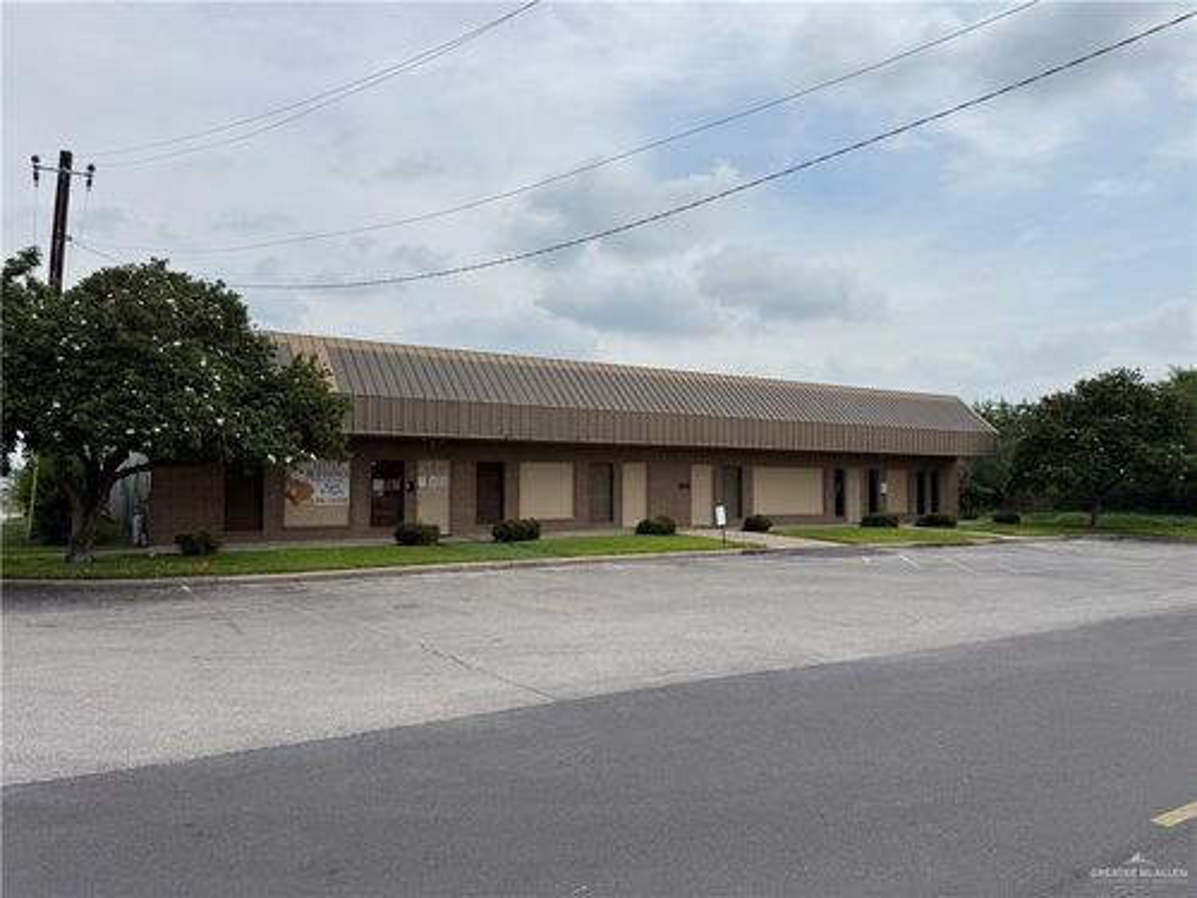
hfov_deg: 71.6
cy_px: 449
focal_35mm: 24
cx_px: 598
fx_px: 830
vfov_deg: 56.8
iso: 80
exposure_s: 1/6711
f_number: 1.78
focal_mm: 6.76
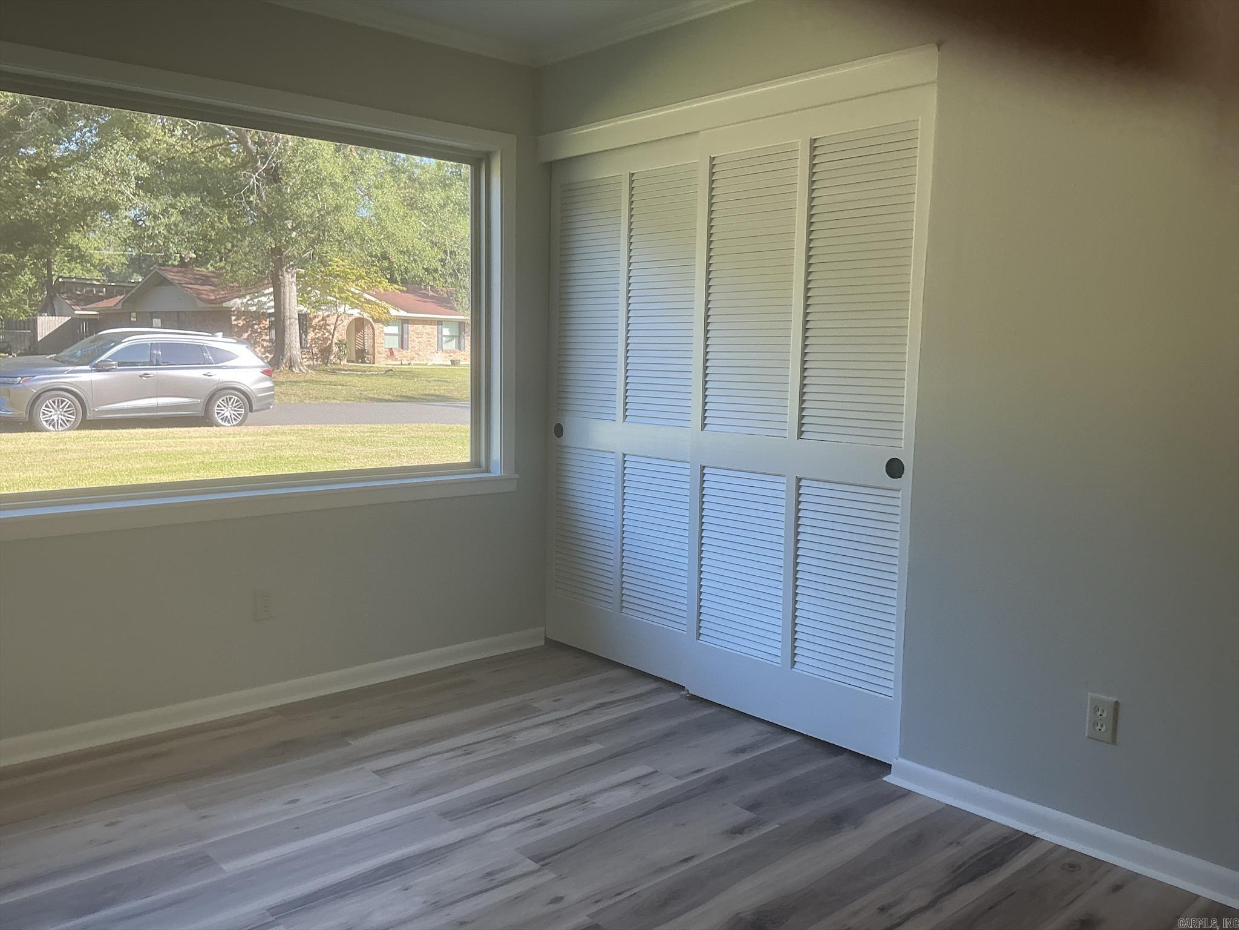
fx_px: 1002
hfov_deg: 63.4
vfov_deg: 49.7
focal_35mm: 28
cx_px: 620
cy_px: 465
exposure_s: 1/120
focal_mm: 3
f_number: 1.8
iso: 32
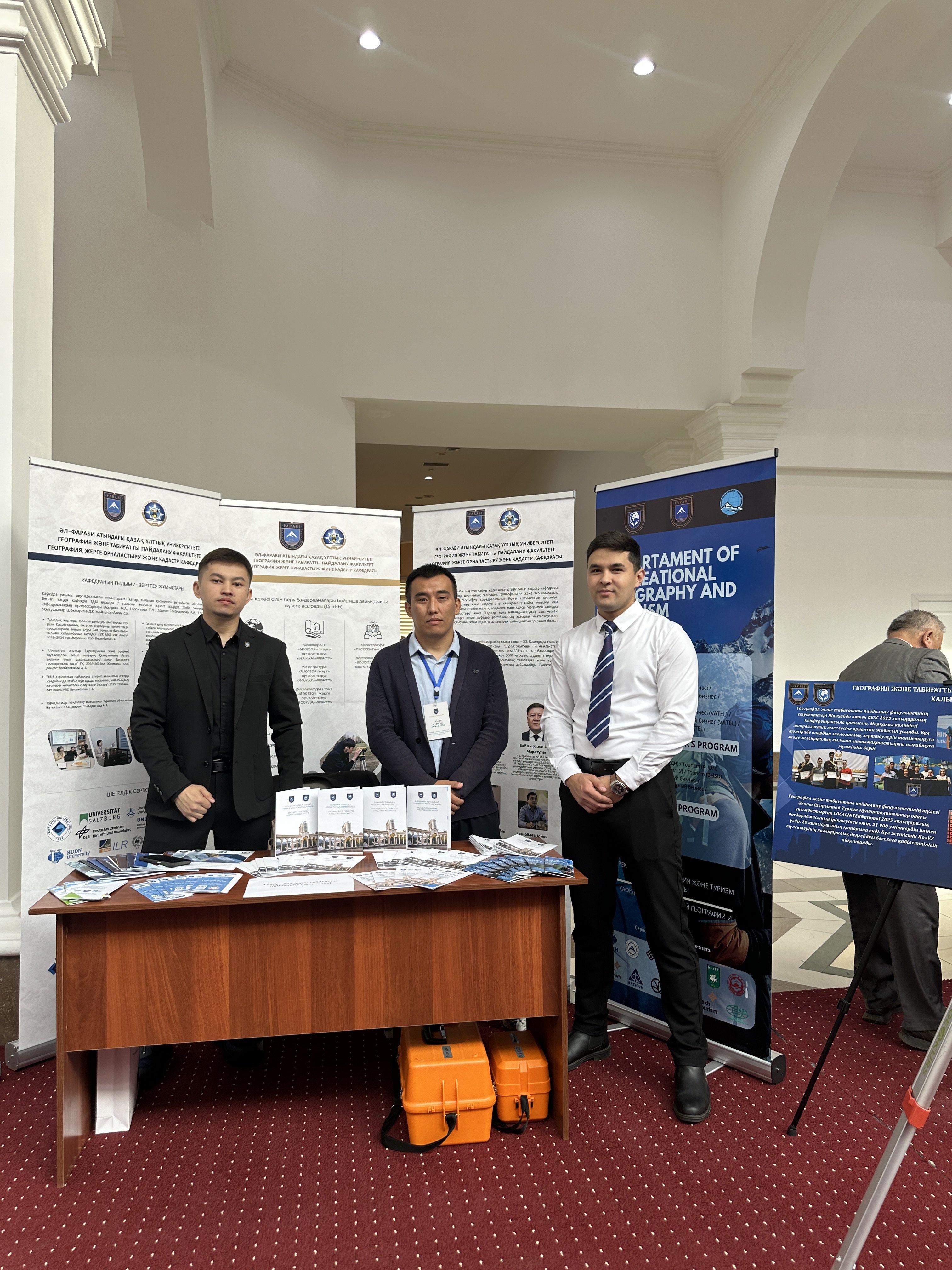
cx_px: 476
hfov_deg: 56.8
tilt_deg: +1.6
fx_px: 880
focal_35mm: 24
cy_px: 635
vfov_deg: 71.6
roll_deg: -0.7
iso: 64
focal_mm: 6.86
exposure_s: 1/121
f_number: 1.78
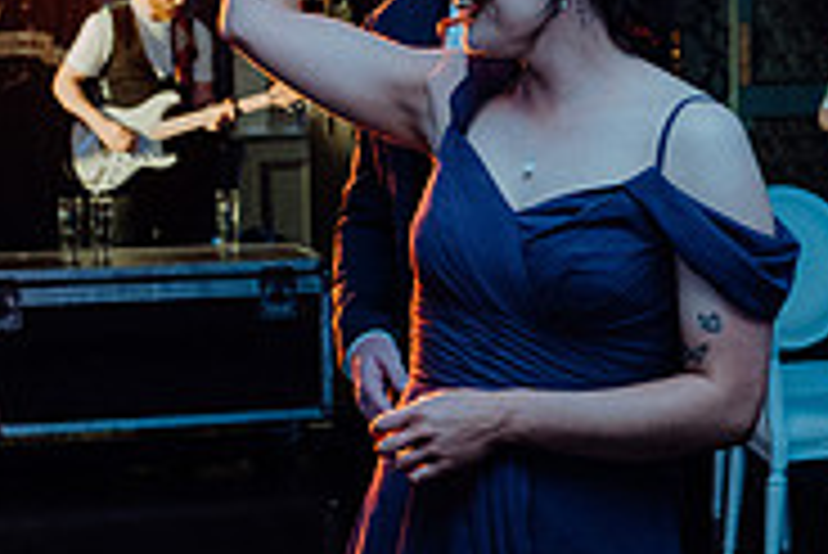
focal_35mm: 104
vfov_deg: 13.2
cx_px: 544
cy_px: 318
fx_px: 2394
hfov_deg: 19.6
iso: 2500
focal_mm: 33
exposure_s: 1/160
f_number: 3.5
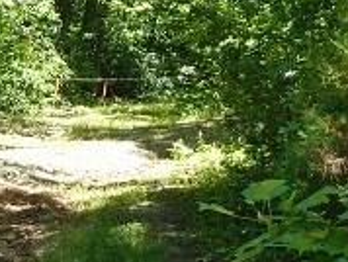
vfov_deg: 9.3
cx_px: 368
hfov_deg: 12.3
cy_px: -51
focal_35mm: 158
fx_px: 1591
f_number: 3.7
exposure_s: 1/80
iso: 80
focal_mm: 7.3
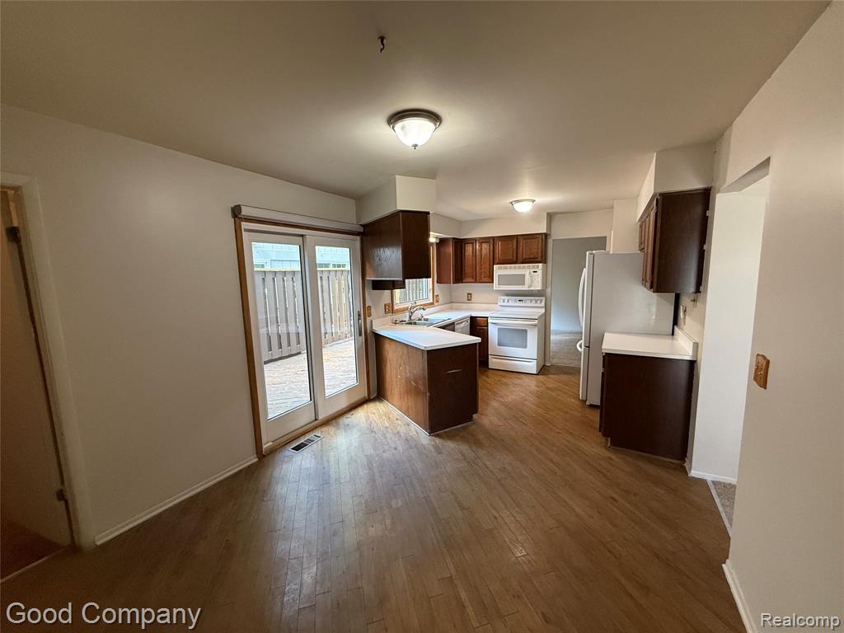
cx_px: 422
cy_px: 316
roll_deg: +1.0
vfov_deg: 85.7
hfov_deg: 102.1
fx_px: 341
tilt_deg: -7.1
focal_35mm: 14
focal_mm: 2.22
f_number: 2.2
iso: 320
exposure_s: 1/60
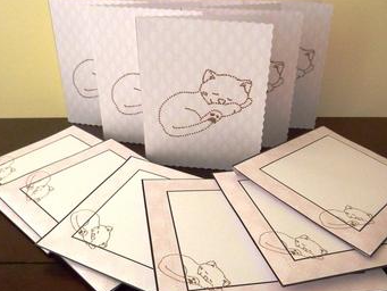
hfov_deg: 55.3
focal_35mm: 33
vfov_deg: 42.8
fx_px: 369
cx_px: 208
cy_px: 169
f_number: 3.3
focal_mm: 4.1
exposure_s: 1/10
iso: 400
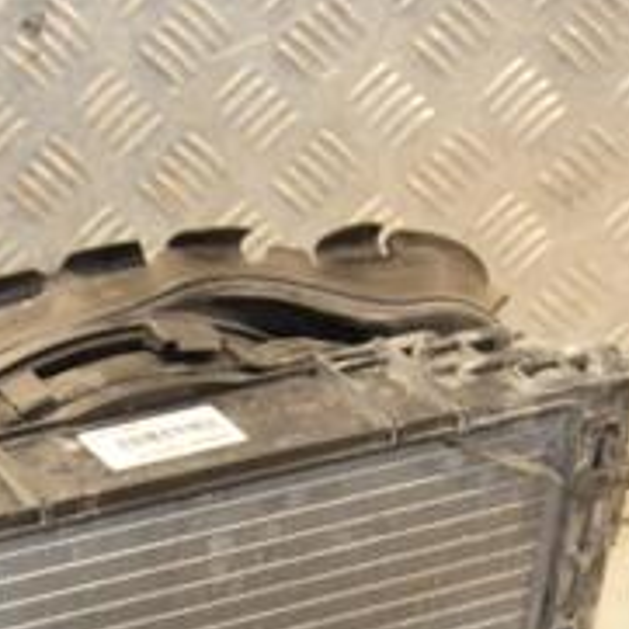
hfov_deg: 12.0
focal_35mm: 144
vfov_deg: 12.0
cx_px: 59
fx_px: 2960
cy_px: 657
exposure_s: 1/200
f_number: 5.6
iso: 800
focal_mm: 34
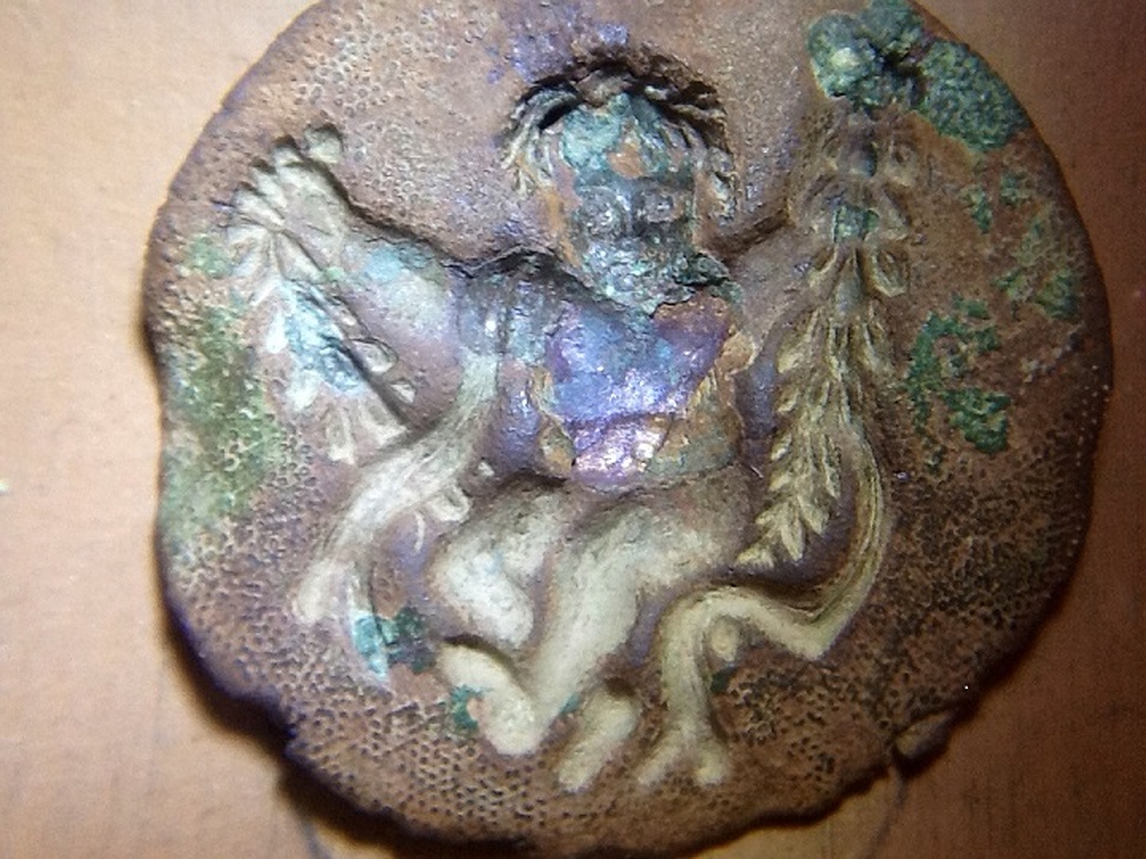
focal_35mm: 44
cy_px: 430
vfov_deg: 32.9
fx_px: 1457
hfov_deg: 42.9
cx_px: 573
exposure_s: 1/120
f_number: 2.4
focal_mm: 2.03
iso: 80
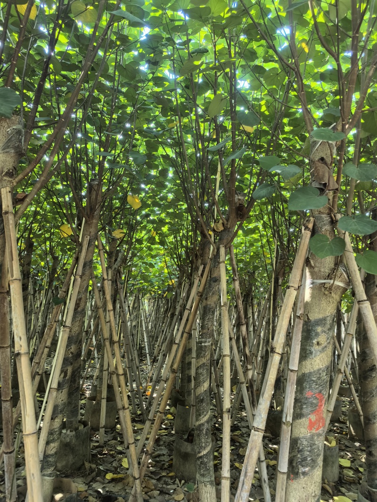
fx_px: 392
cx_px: 188
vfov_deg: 65.3
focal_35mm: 27
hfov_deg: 51.3
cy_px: 251
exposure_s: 1/156
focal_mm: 5.72
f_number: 2
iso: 50
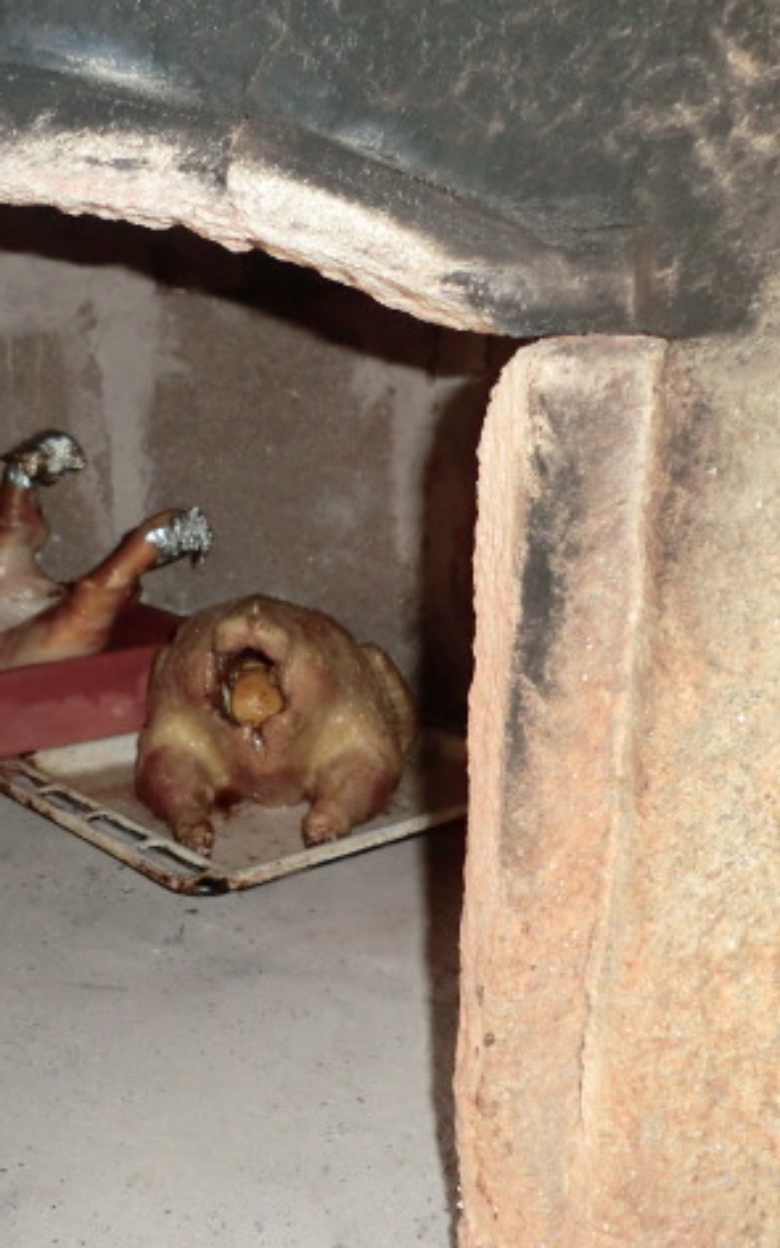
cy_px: 632
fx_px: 1565
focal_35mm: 46
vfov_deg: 43.5
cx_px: 61
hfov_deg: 26.9
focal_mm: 5.8
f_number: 3.5
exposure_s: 1/60
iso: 400
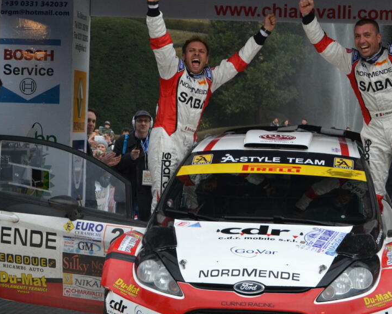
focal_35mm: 130
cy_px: 159
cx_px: 274
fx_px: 1506
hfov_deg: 14.8
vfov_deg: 11.9
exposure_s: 1/500
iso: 800
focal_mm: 55
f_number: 5.6
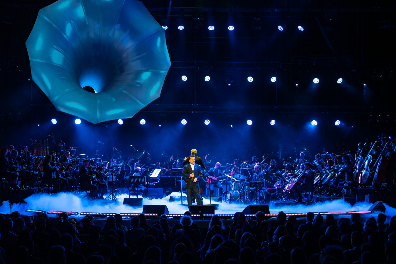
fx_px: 627
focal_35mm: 57
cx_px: 198
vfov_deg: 23.8
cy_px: 132
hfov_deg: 35.1
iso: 1600
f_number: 2.8
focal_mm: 57
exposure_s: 1/200
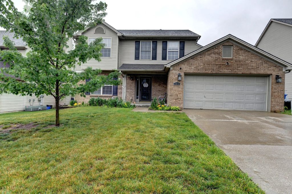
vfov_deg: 61.9
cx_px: 146
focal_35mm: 20
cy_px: 97
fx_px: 162
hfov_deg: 84.0
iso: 64
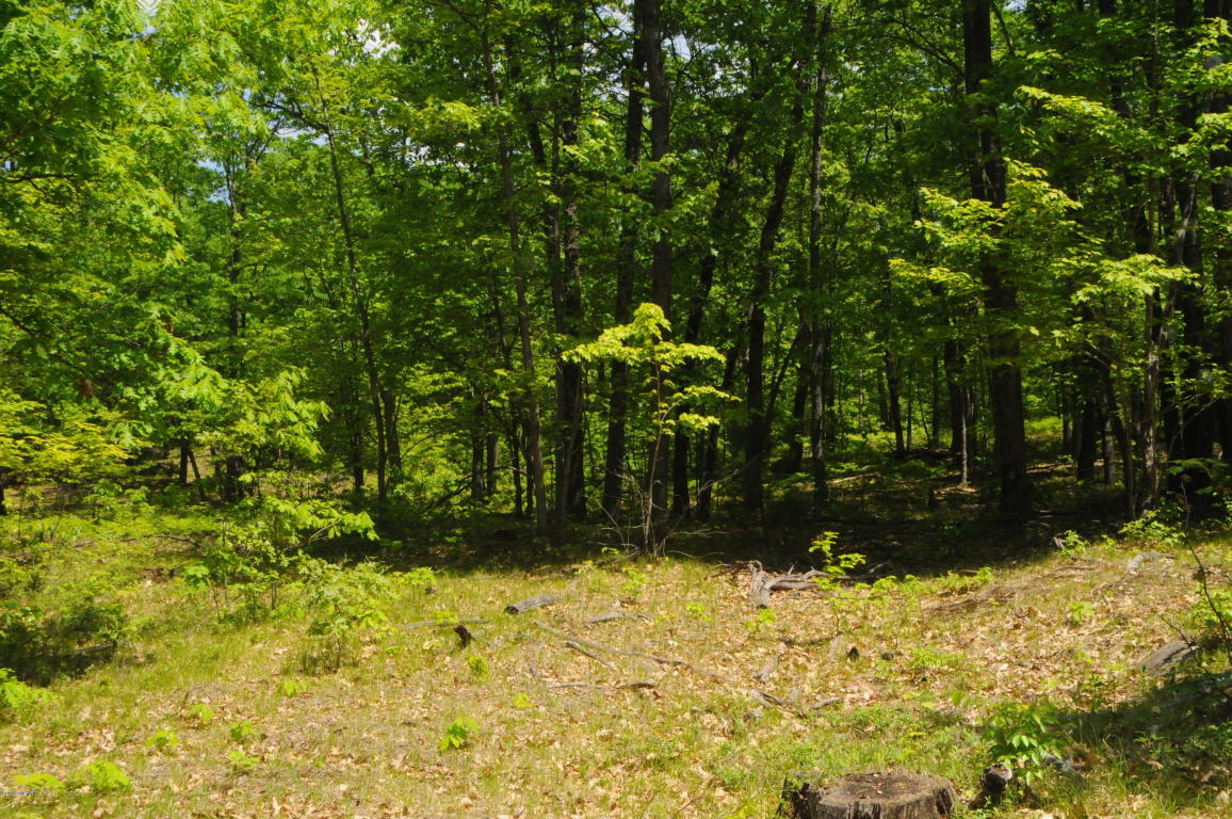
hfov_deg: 46.4
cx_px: 616
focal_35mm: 42
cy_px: 410
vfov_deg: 31.8
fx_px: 1436
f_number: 14
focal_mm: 28
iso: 800
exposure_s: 1/250
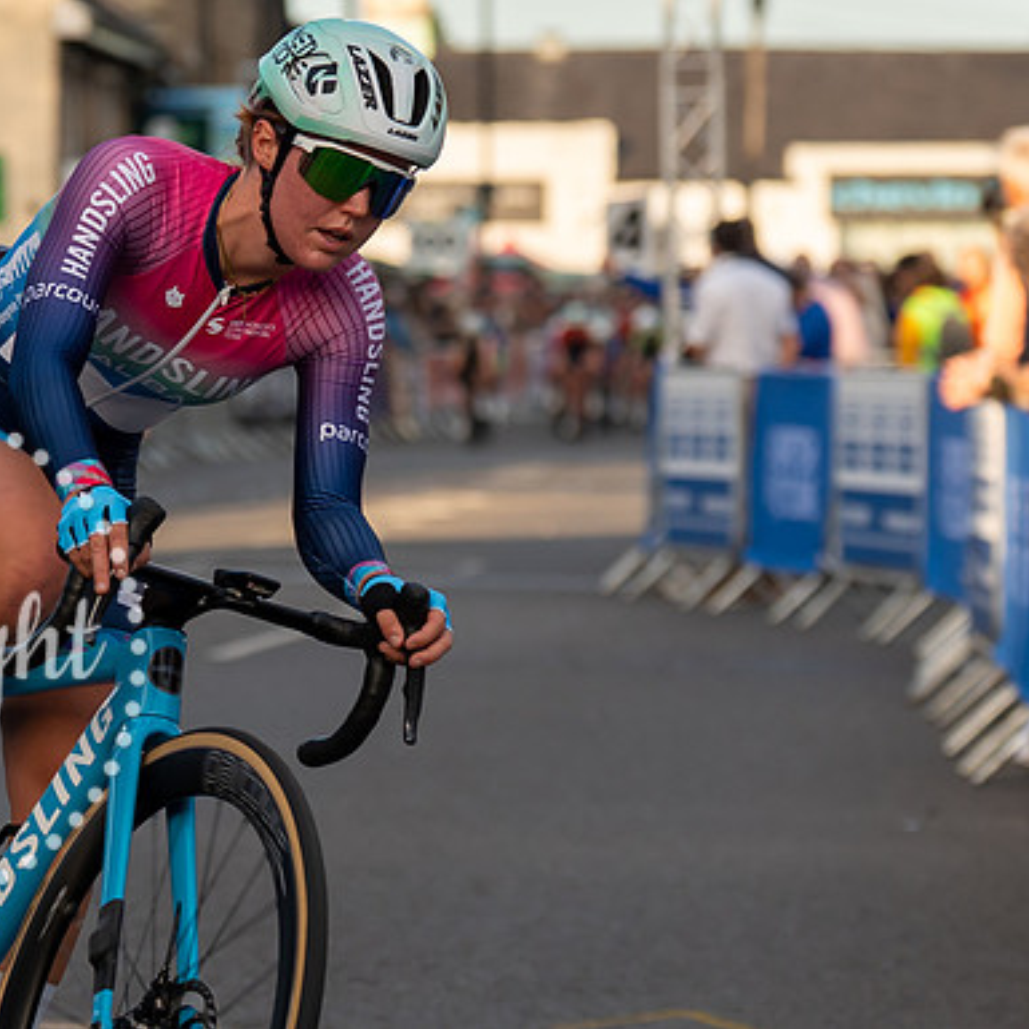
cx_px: 104
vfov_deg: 5.7
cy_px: 137
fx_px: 10325
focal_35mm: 307
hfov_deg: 5.7
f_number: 3.5
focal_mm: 95
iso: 250
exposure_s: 1/800
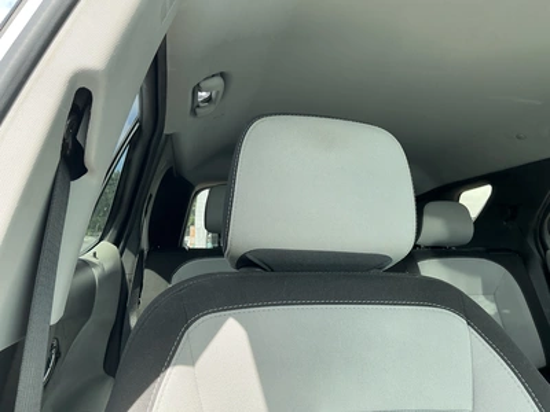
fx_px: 445
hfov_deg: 63.4
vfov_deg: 49.7
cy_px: 206
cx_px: 275
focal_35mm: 28
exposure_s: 1/172
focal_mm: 3
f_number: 1.8
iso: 32
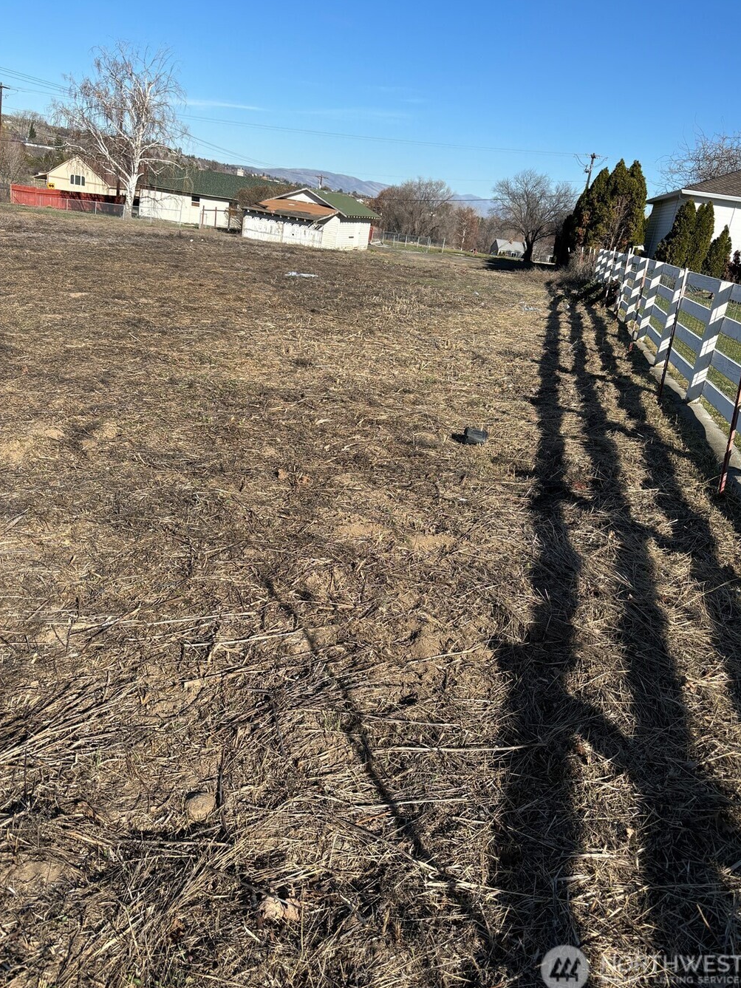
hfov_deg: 49.8
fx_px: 799
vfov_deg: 63.4
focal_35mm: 28
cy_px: 471
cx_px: 368
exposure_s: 1/2857
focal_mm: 5.96
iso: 50
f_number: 1.6
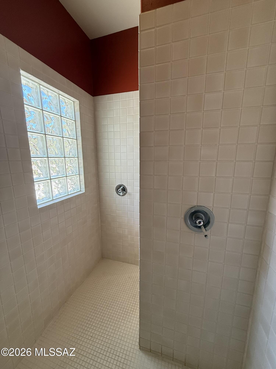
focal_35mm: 14
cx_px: 138
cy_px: 184
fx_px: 149
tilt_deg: -10.0
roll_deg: +0.9
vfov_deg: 102.1
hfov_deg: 85.7
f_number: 2.2
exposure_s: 1/120
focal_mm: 2.22
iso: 160
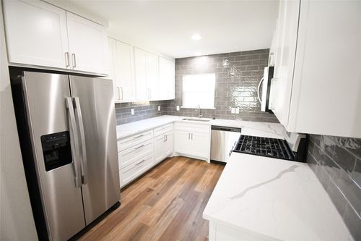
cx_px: 180
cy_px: 120
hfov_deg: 100.4
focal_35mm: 15
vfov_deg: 77.3
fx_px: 150
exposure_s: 1/250
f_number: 4.5
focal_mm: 10
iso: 5000
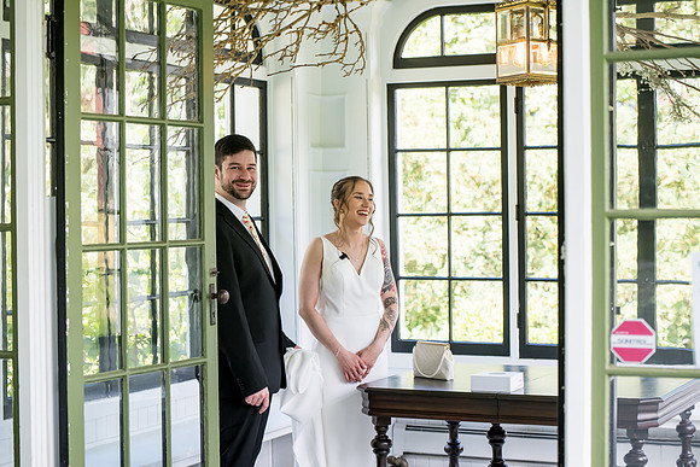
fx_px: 1361
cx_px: 350
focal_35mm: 70
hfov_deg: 28.8
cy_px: 234
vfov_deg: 19.5
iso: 500
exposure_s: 1/500
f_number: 4
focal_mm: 70
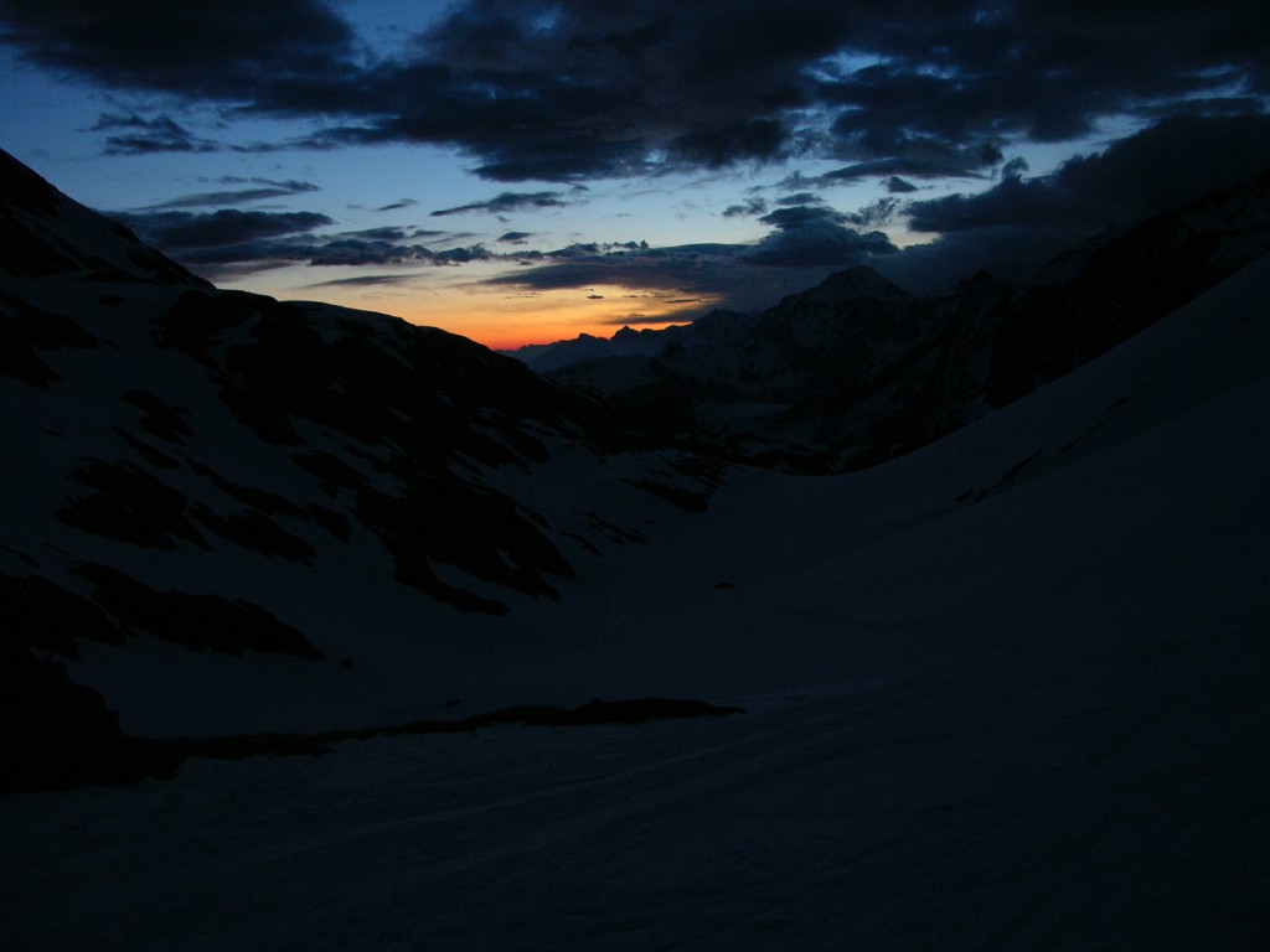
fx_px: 1284
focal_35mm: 35
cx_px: 635
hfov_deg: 52.6
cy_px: 476
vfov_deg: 40.7
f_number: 2.8
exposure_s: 1/5.8
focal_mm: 8.9
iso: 136
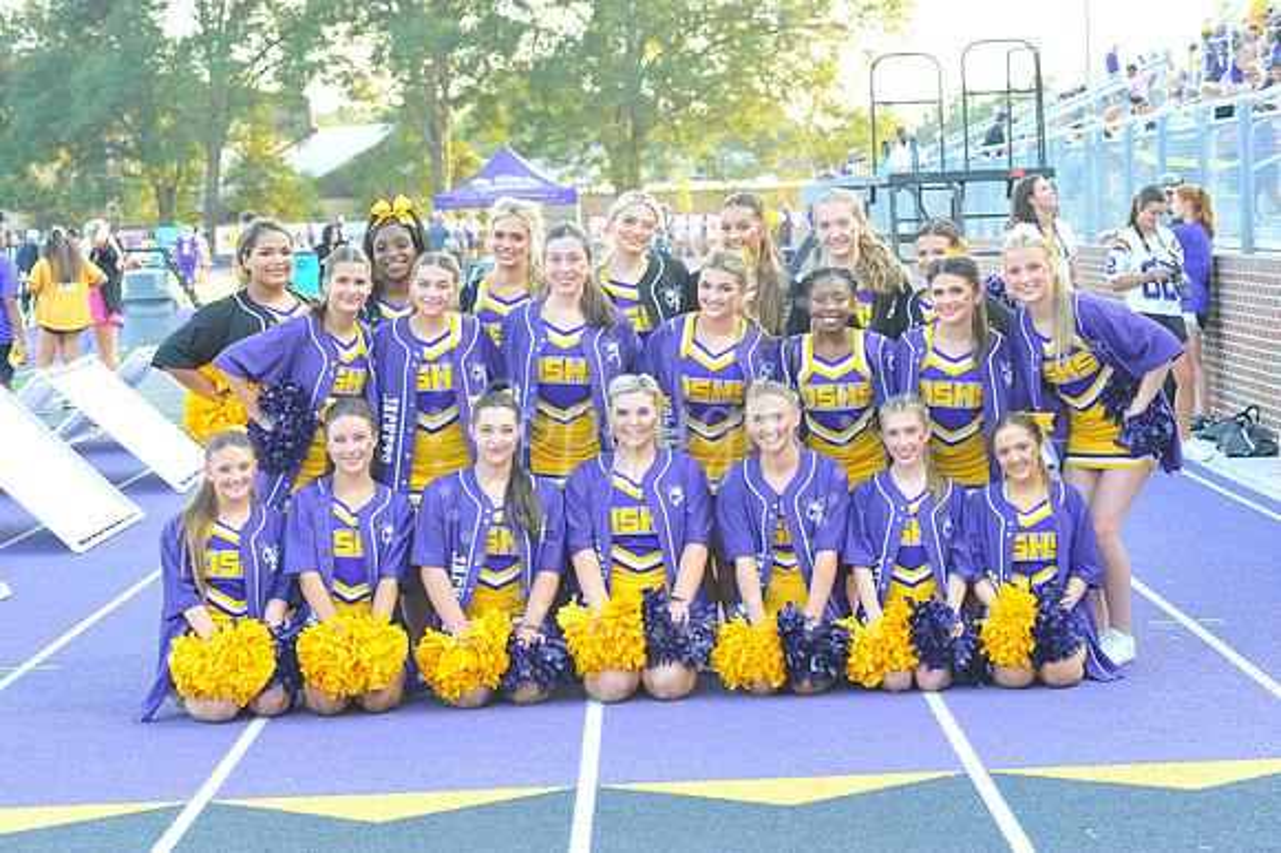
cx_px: 640
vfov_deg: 14.8
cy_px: 426
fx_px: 3272
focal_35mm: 92
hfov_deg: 22.2
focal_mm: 92
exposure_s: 1/60
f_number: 5.6
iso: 400
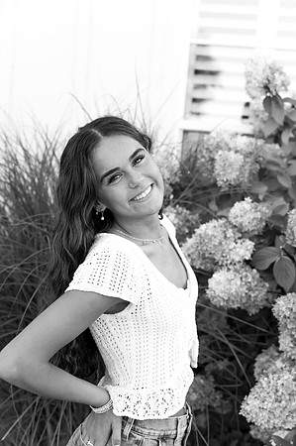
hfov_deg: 25.0
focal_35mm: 54
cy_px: 223
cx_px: 148
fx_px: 667
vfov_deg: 36.9
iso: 1000
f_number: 4
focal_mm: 54
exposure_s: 1/800
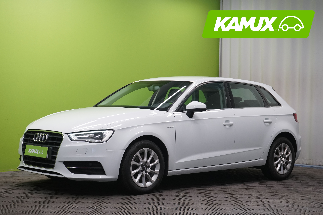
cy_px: 108
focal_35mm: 67
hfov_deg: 30.1
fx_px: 601
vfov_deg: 20.3
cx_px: 162
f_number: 8
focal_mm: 67
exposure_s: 1/25
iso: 1250
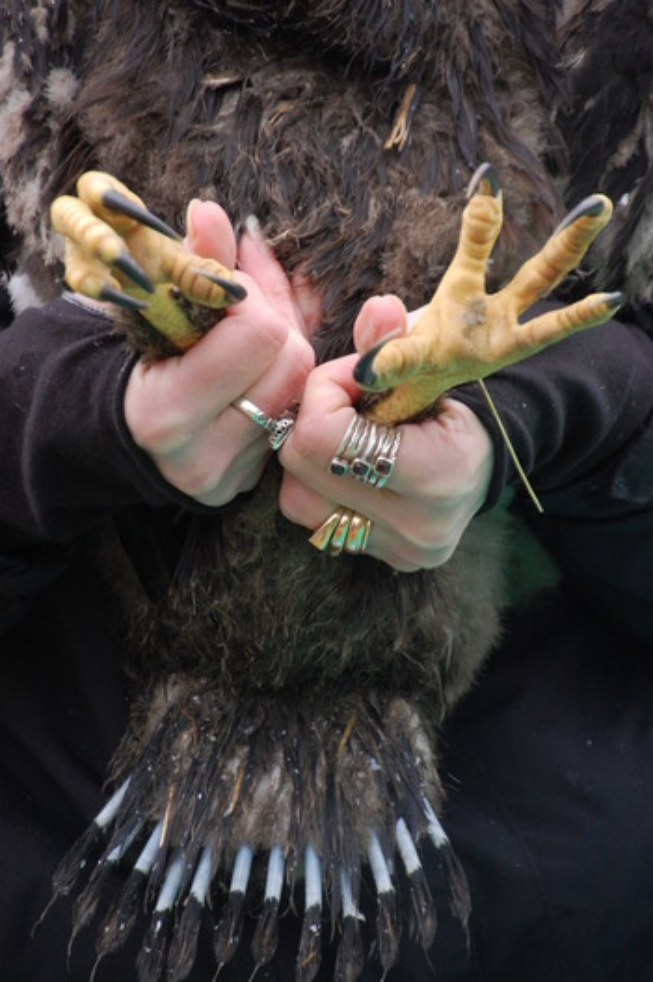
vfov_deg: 5.5
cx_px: 326
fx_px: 10222
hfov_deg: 3.7
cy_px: 491
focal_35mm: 375
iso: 800
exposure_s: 1/320
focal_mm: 250
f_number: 6.3
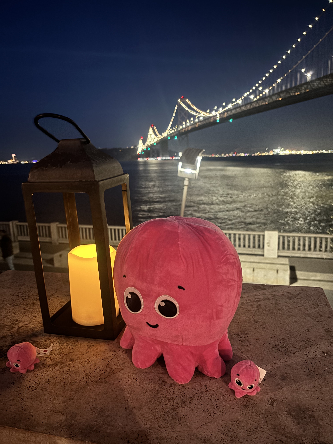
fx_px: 333
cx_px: 166
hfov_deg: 53.1
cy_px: 222
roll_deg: +0.4
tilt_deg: -11.6
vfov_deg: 67.3
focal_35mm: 26
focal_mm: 5.96
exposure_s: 1/11
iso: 800
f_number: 1.6
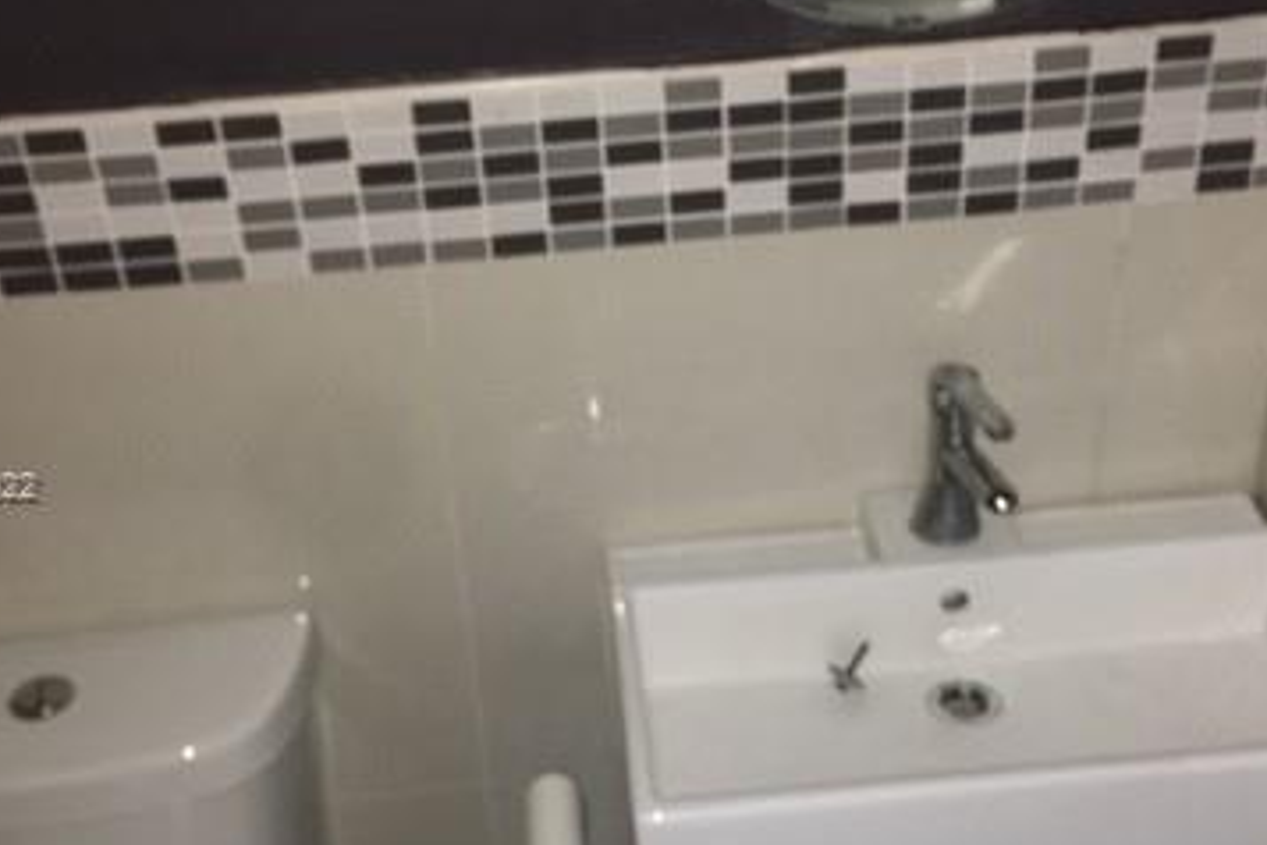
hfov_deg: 36.9
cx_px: 681
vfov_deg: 25.0
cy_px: 490
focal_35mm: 54
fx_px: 1900
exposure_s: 1/16
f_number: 2.2
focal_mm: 4.15
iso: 80
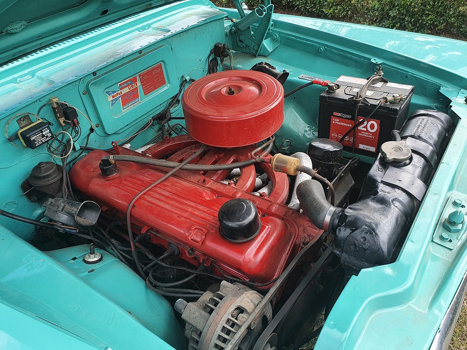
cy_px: 175
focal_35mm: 26
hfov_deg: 67.3
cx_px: 234
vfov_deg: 53.1
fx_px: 351
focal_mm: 4.32
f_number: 2.4
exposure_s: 1/287
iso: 50
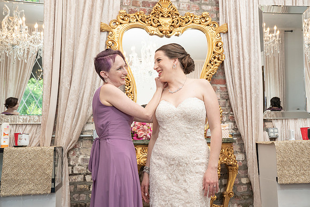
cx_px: 167
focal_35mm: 39
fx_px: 335
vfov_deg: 34.3
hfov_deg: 49.6
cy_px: 107
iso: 1000
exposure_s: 1/200
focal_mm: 36
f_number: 5.6
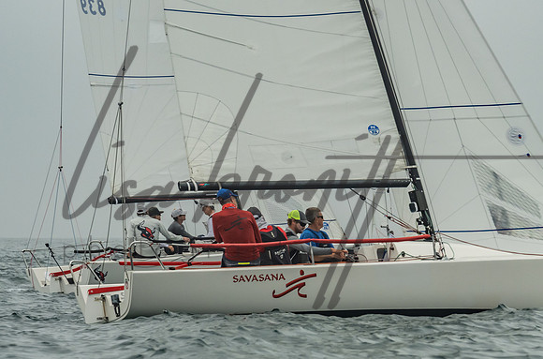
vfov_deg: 5.4
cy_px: 188
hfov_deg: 8.2
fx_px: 3771
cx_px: 315
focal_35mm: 251
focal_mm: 170
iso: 800
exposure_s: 1/2000
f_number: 9
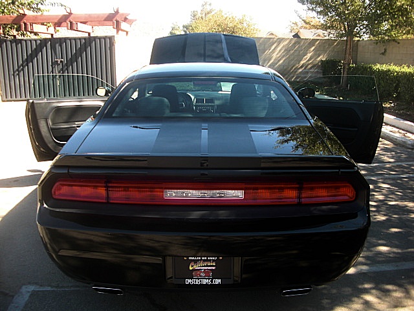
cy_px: 156
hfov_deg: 51.4
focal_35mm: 36
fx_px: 431
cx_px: 207
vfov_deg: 39.7
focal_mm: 6.3
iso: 50
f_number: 2.8
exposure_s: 1/125
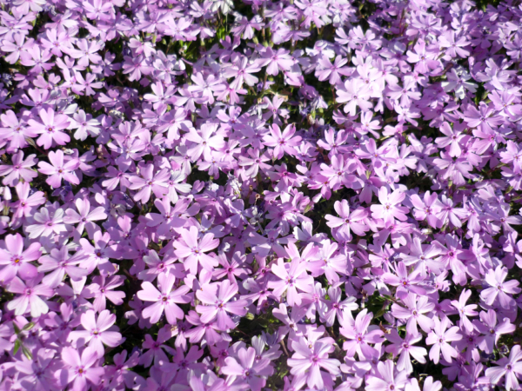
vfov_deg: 42.9
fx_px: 498
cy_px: 196
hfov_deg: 55.4
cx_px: 261
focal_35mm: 33
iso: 100
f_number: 8
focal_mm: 5.5
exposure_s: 1/125
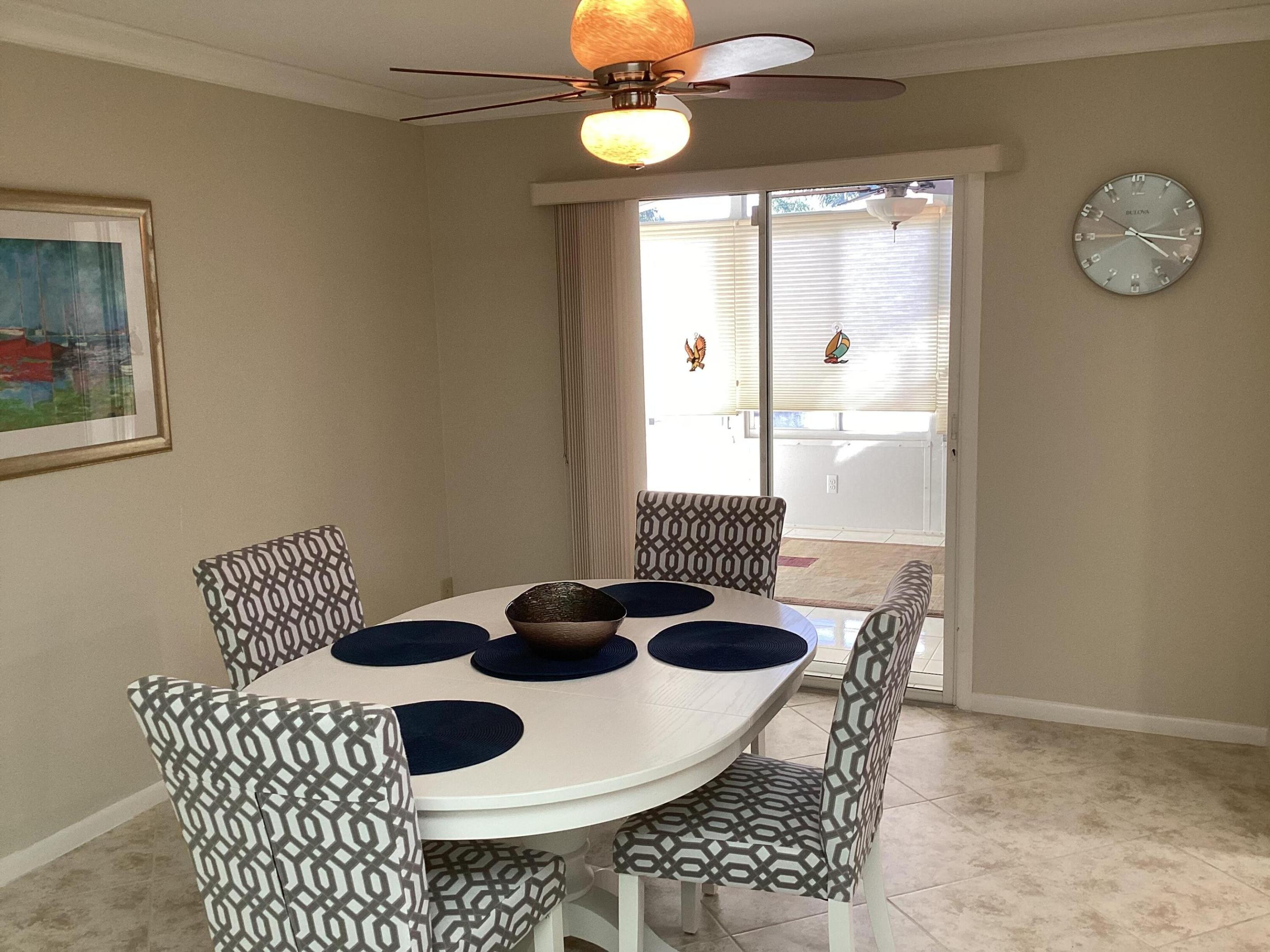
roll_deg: +1.6
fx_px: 1137
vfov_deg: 45.4
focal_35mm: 31
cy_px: 476
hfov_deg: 58.4
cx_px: 635
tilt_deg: -10.2
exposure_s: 1/60
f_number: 2.4
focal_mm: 3.3
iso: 64
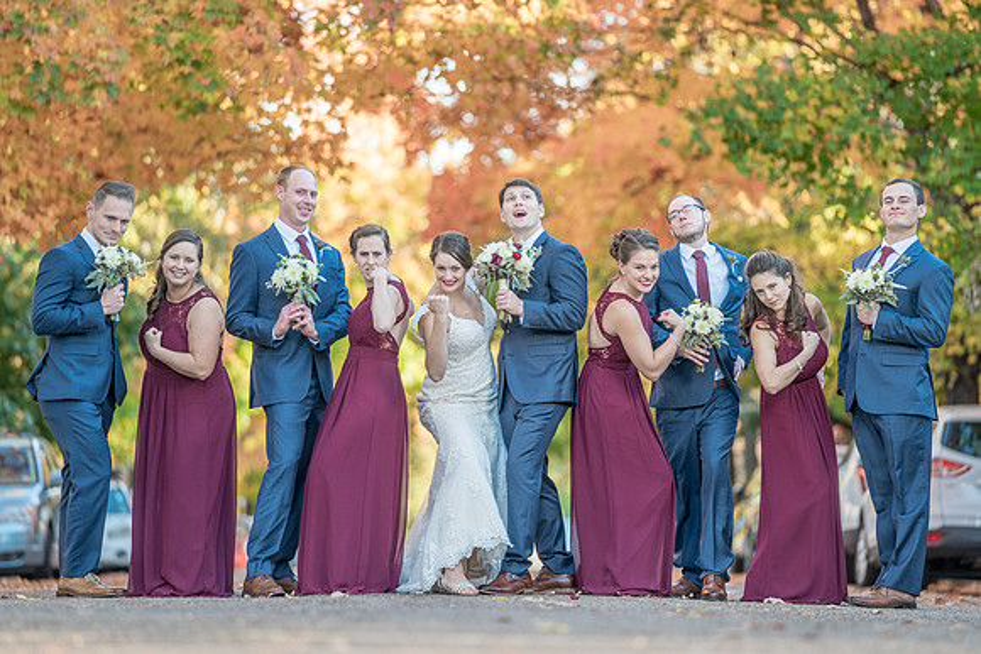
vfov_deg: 7.2
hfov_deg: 10.7
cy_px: 302
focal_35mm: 191
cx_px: 515
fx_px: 5214
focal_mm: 174
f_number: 2.8
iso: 200
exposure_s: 1/200
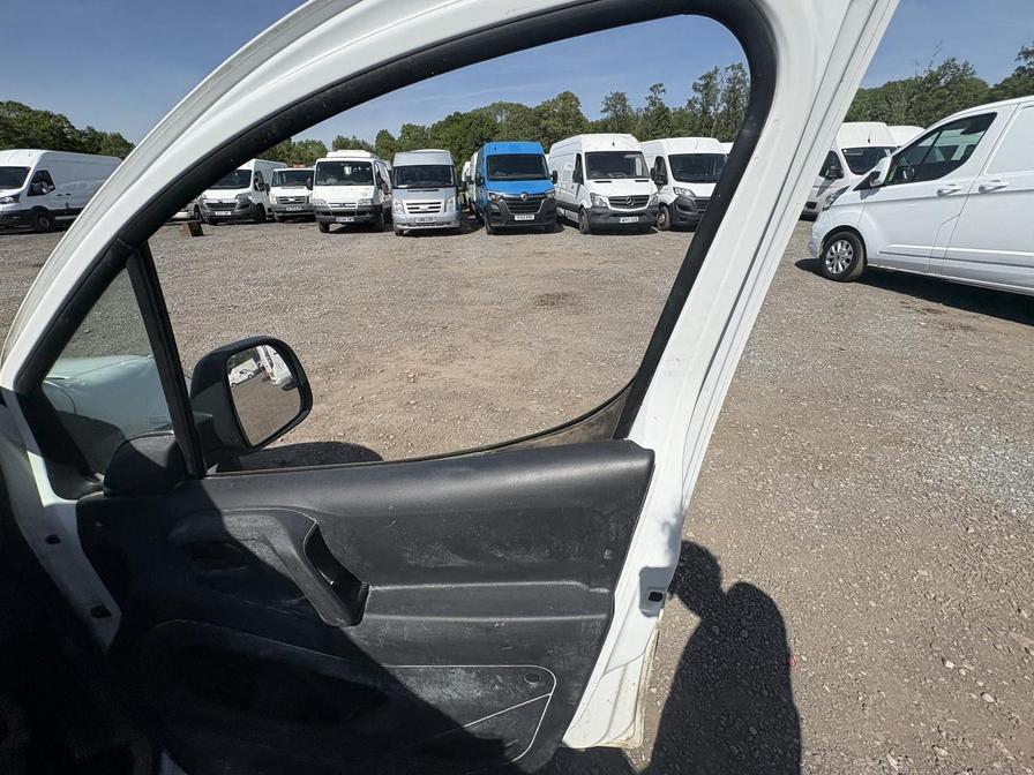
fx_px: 418
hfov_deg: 102.1
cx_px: 517
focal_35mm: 14
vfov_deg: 85.7
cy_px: 388
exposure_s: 1/2342
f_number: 2.2
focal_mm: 2.22
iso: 50
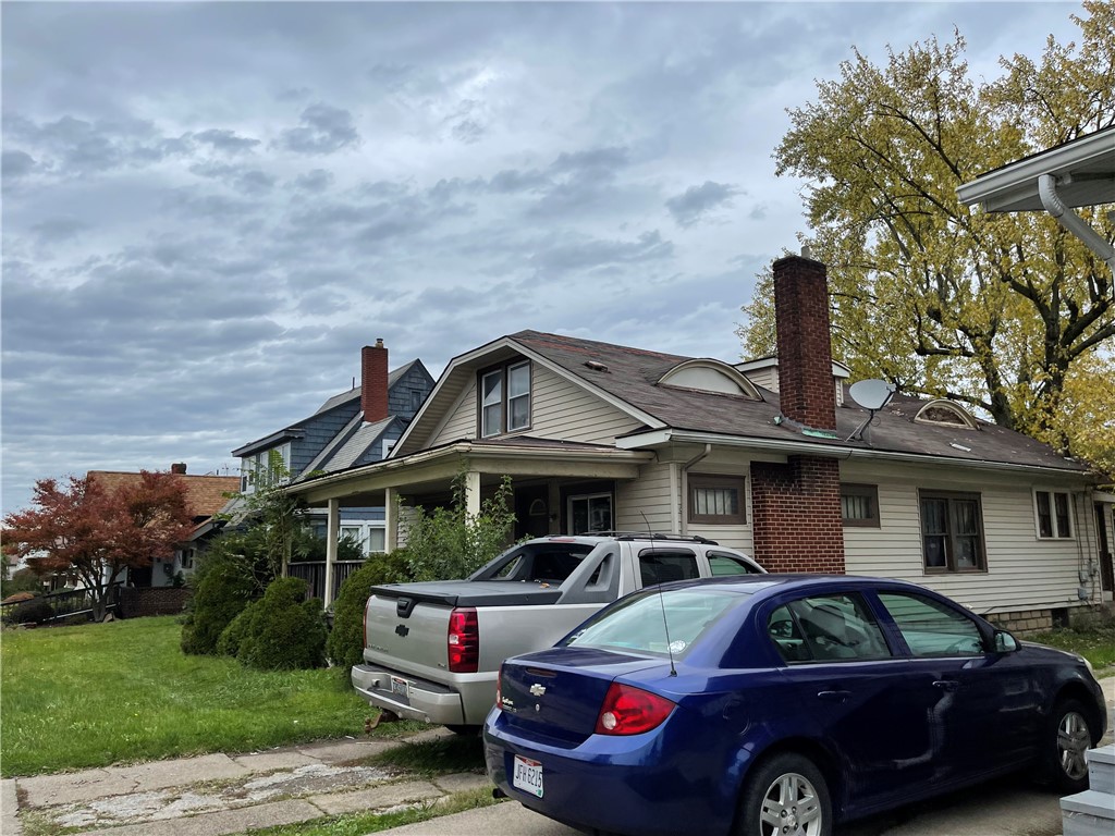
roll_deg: -1.3
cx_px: 558
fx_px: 837
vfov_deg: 53.1
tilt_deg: +5.3
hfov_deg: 67.3
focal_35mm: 26
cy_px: 418
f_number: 1.6
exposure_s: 1/2203
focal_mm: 5.1
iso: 32
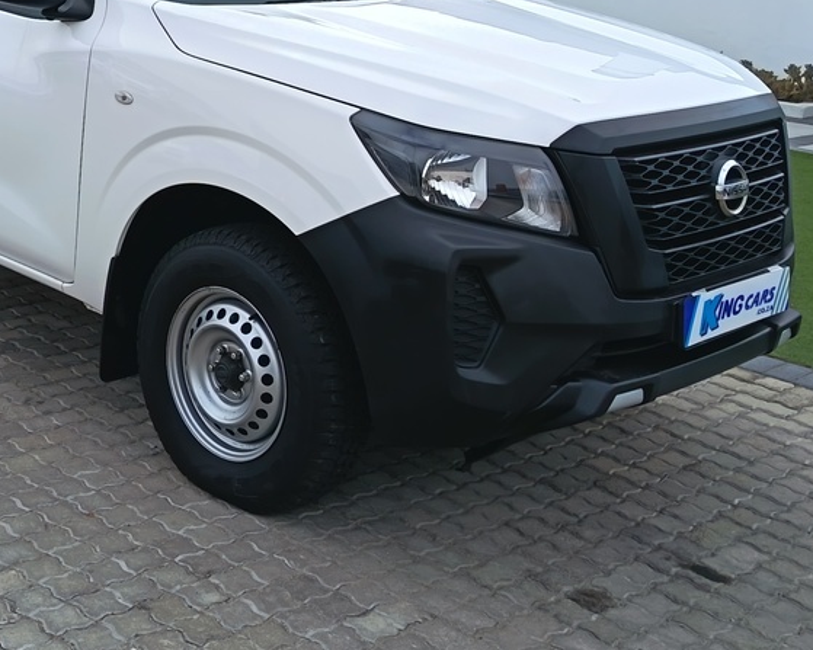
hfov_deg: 31.5
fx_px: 1419
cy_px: 100
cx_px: 221
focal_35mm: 59
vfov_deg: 25.2
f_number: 1.75
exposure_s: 1/609
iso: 100
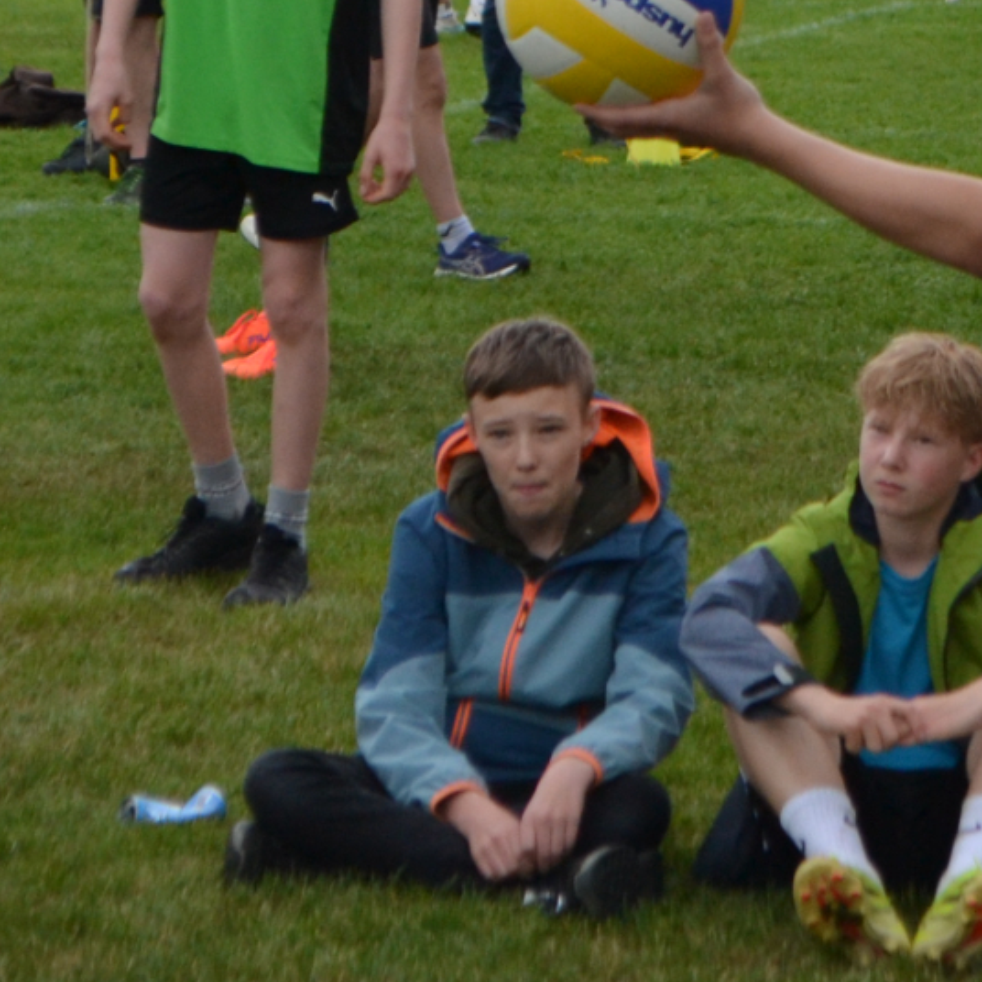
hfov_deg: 6.5
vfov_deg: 6.5
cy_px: -127
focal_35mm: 268
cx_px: 784
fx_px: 8589
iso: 720
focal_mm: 55
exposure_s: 1/500
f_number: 5.6
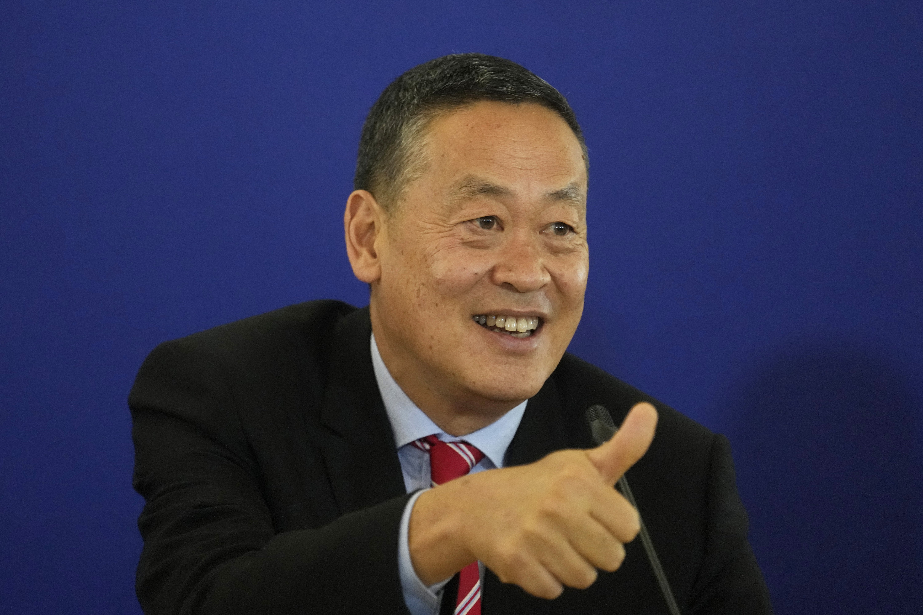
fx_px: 5127
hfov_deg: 10.3
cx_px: 462
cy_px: 308
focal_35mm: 200
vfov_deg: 6.9
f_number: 2.8
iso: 5000
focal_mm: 200
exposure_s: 1/320
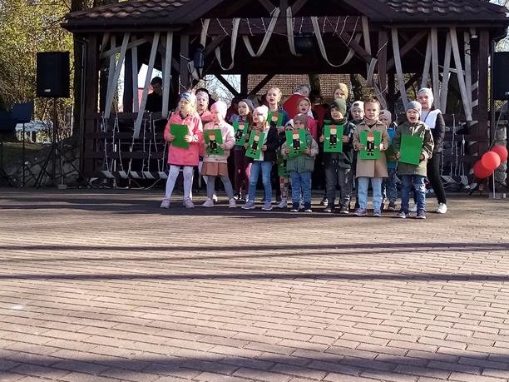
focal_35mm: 34
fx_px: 500
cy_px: 141
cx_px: 313
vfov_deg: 41.5
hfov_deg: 53.5
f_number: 1.8
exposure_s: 1/412
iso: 104
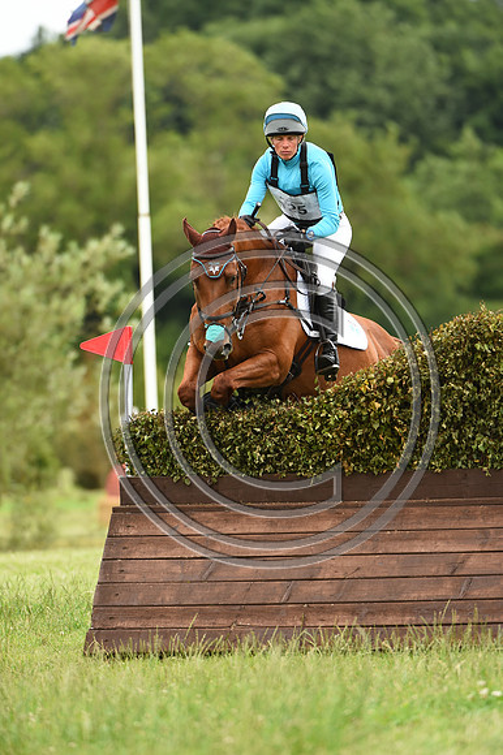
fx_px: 8393
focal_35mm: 400
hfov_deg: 3.4
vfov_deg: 5.2
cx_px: 252
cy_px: 378
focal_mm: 400
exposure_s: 1/1250
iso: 1100
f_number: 5.6
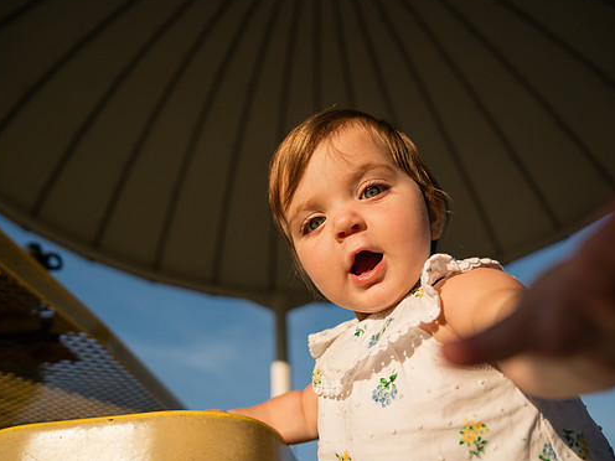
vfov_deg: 51.3
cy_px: 222
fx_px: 480
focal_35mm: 27
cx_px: 308
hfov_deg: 65.3
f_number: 3.2
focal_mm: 24
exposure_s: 1/4000
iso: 250
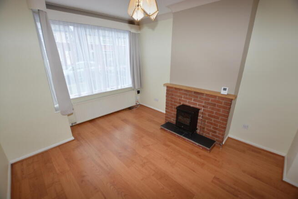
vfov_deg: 77.4
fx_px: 124
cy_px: 100
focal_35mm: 15
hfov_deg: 100.4
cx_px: 149
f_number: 4
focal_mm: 10
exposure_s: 1/60
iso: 280
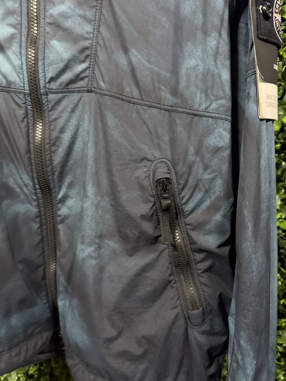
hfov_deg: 56.8
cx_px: 143
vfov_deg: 71.6
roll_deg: -0.7
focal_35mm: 24
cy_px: 190
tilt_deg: -10.6
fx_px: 264
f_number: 1.78
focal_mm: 6.76
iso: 1000
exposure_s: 1/28
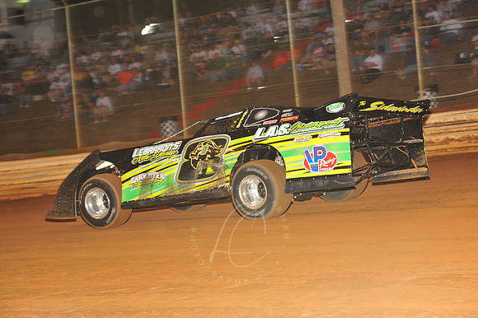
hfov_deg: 20.4
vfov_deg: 13.7
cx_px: 239
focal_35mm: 100
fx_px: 1327
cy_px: 159
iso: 800
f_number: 6.3
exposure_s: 1/160
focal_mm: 100
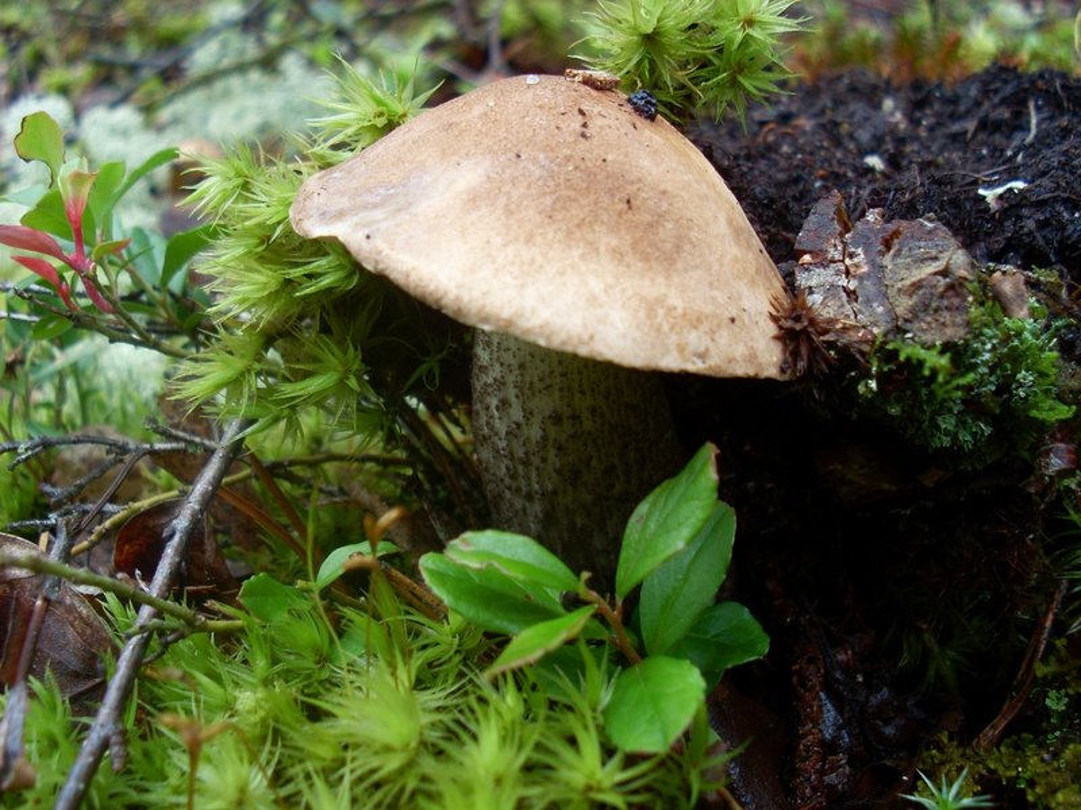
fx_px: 1187
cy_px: 405
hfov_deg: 49.0
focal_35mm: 38
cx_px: 540
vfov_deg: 37.7
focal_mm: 6.3
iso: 80
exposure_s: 1/125
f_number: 3
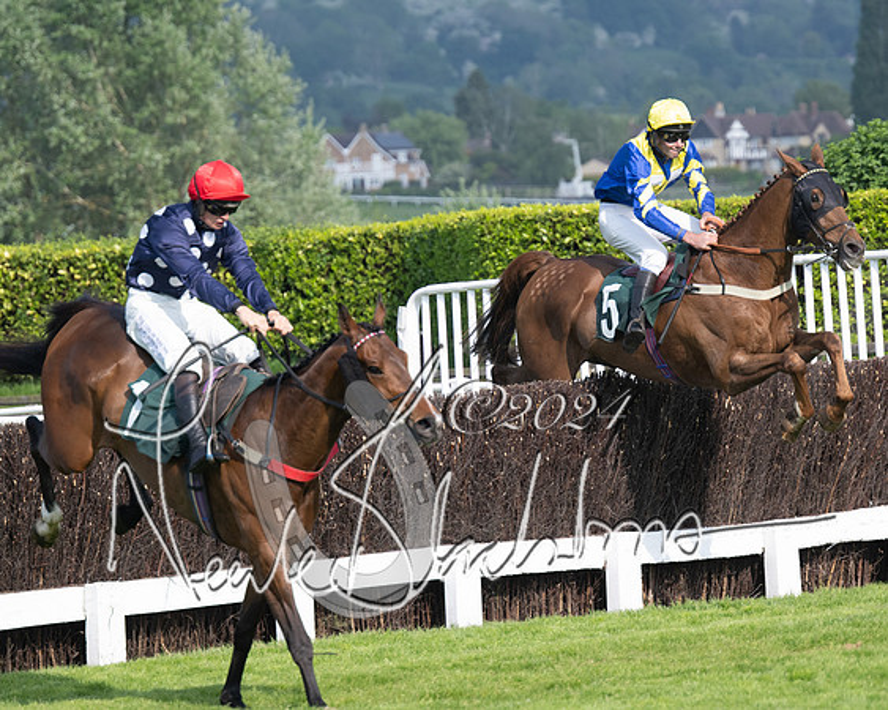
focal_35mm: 278
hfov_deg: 7.0
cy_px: 355
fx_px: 7311
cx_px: 467
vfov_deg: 5.6
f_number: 4
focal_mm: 165
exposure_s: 1/2500
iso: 400
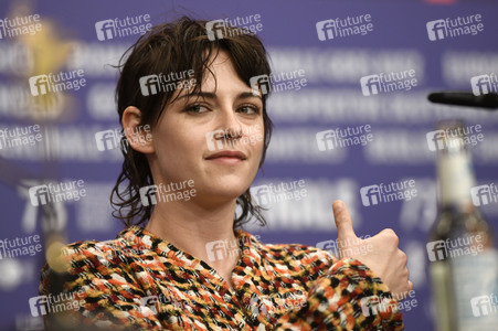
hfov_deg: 10.3
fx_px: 2765
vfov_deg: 6.9
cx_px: 249
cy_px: 166
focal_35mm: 200
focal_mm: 200
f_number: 3.2
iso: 1000
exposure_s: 1/400
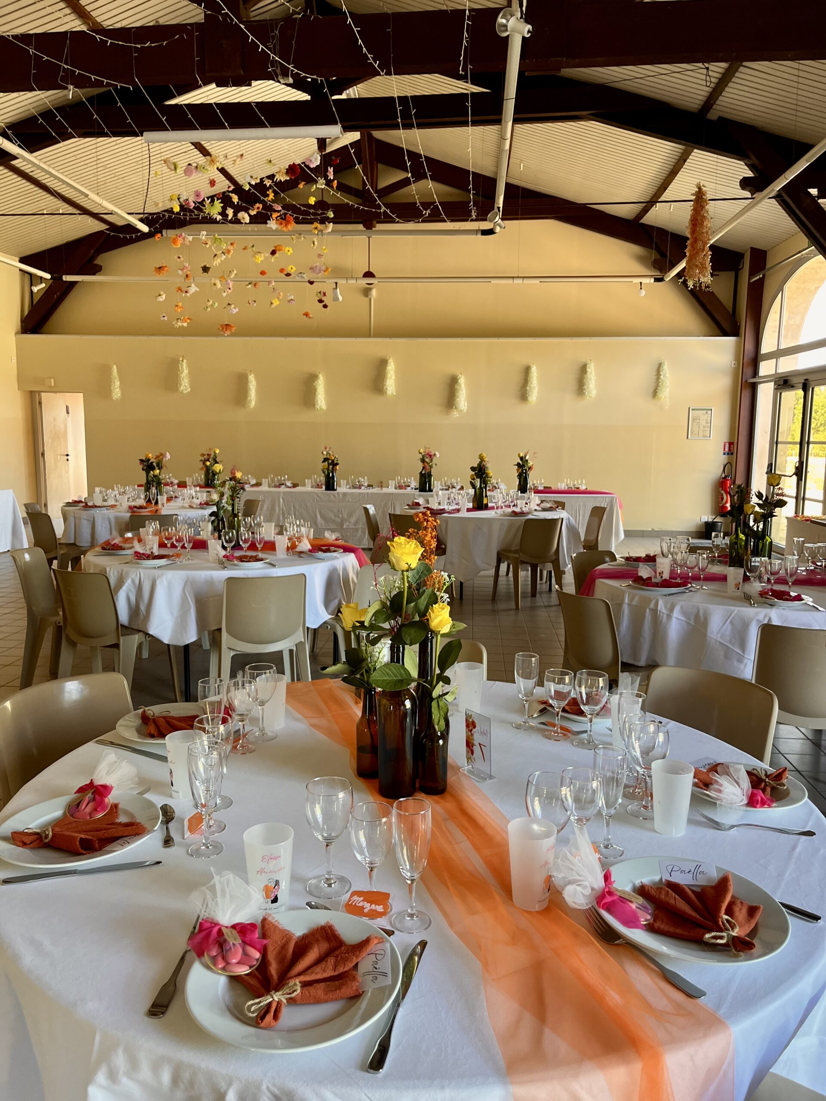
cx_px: 413
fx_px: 827
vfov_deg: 67.3
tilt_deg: -8.1
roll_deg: +0.2
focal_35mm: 26
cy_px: 550
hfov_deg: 53.1
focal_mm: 5.1
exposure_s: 1/60
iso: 160
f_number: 1.6
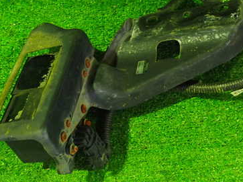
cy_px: 69
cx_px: 136
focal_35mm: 68
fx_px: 477
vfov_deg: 21.5
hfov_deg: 28.6
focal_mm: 7.31
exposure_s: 1/13
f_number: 2.8
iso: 800
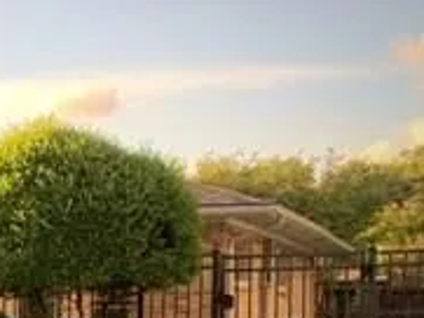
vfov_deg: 15.6
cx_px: -323
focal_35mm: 92
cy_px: 369
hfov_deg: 17.5
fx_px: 1128
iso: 40
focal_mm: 4.25
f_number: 1.8
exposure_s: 1/1634
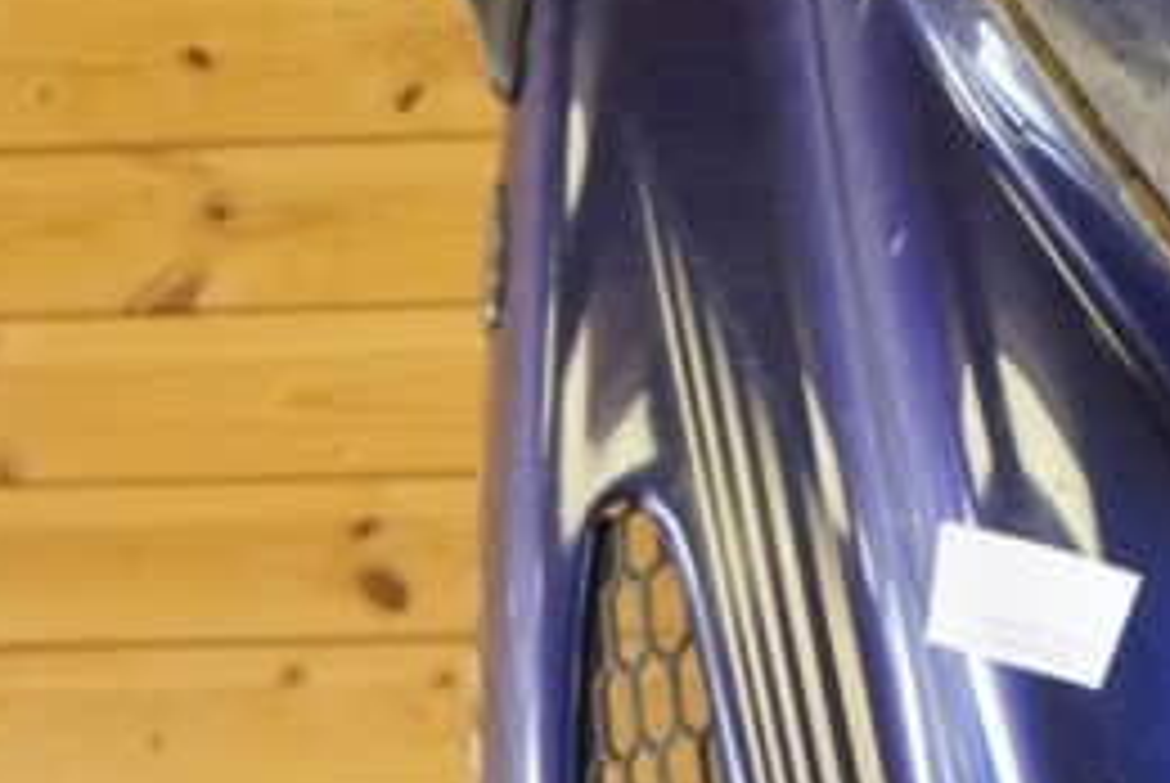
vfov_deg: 11.4
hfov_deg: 15.7
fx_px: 3839
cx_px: 1845
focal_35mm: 118
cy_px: 1001
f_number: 4
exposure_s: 1/60
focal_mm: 20
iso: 1250
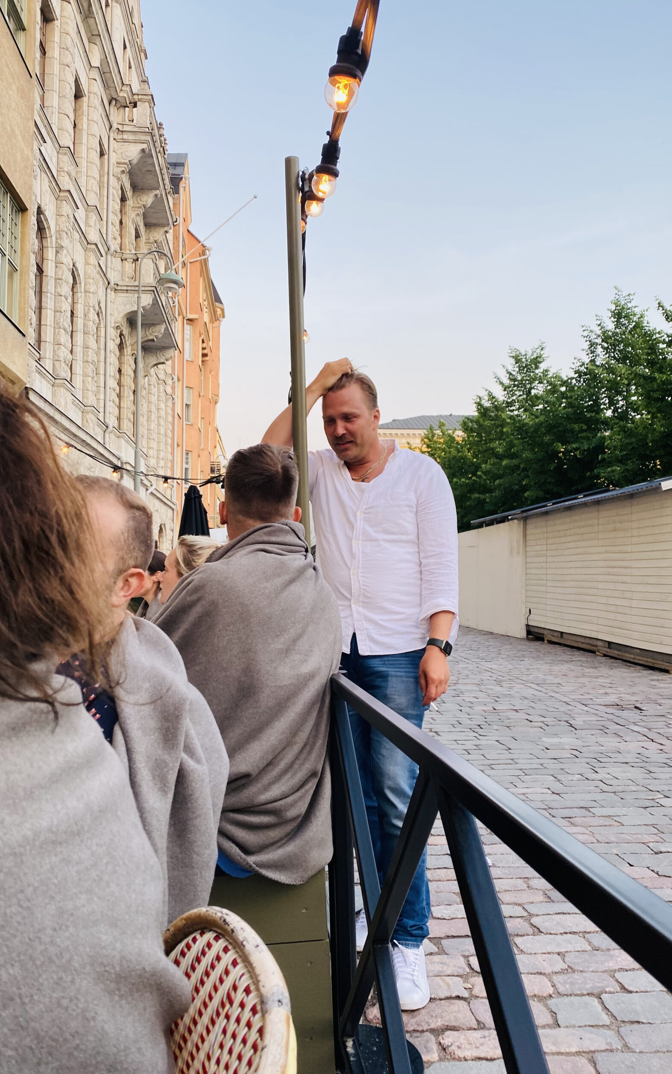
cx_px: 318
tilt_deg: +3.0
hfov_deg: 44.5
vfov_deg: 66.5
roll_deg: -1.1
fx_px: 820
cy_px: 541
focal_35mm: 28
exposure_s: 1/100
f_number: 1.8
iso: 50
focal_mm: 4.25
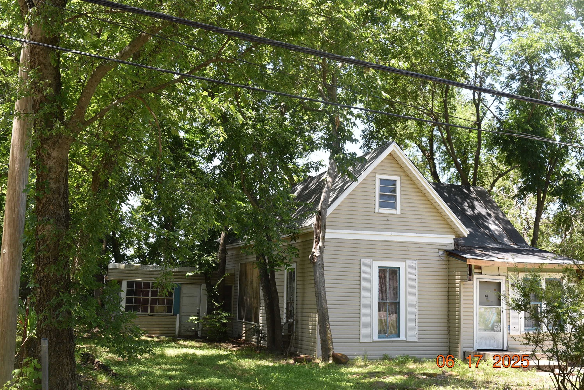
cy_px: 195
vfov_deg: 33.1
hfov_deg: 47.9
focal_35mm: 40
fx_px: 657
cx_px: 292
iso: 400
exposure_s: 1/250
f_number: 8
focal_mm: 27
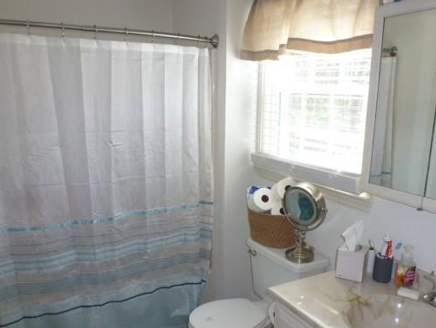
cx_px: 230
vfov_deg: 45.0
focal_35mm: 31
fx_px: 391
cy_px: 209
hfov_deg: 58.3
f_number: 3.3
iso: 200
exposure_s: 1/60
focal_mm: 4.3
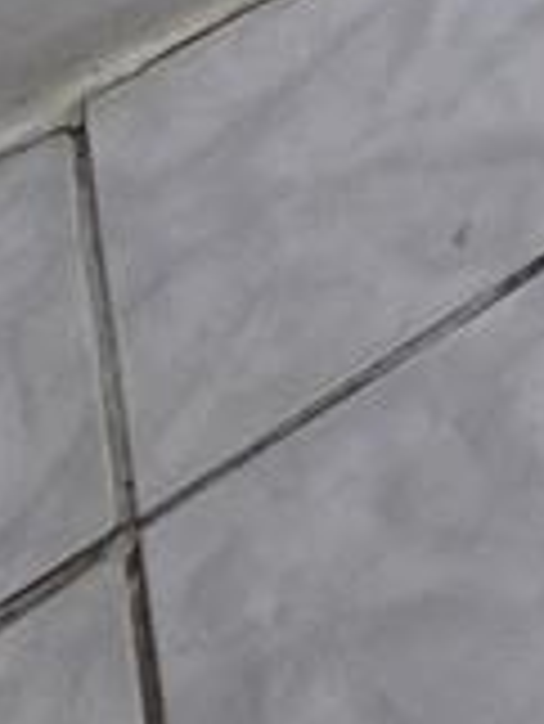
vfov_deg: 9.5
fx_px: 2030
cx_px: 1403
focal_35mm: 97
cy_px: -1821
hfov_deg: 11.7
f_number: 1.9
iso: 160
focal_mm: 2.2
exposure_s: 1/120
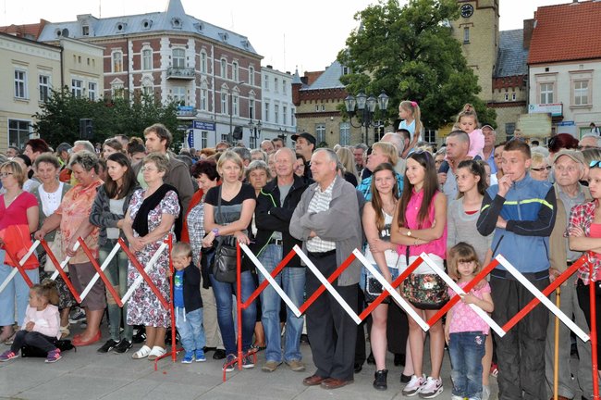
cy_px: 200
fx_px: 801
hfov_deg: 41.2
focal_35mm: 48
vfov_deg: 28.0
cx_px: 300
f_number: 16
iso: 800
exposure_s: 1/100
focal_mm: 32
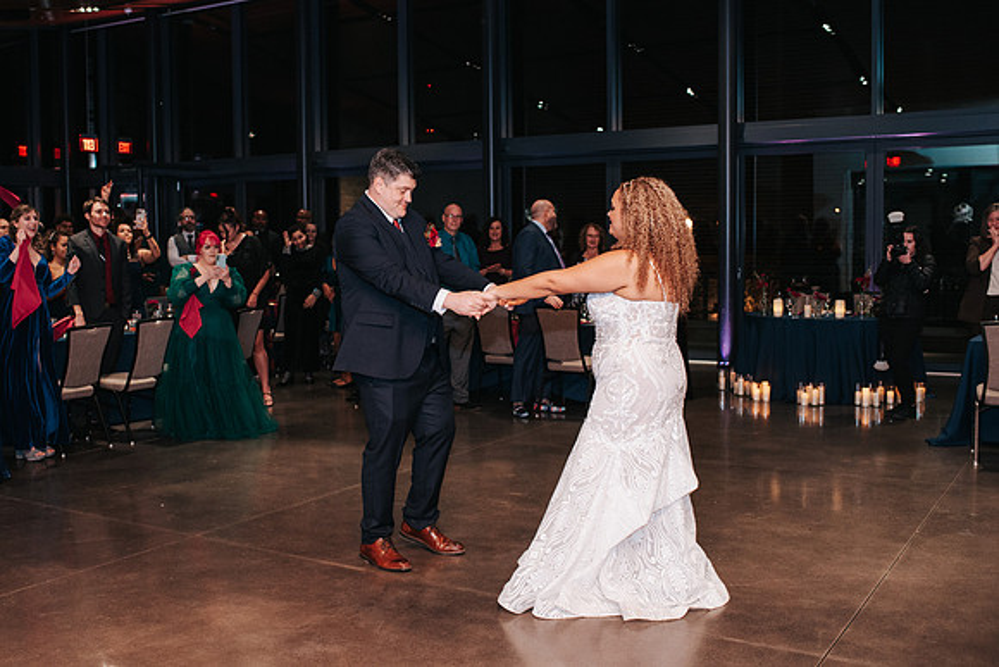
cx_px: 431
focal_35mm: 40
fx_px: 1105
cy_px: 309
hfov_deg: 48.5
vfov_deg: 33.6
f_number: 2.8
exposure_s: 1/200
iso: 1000
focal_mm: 35
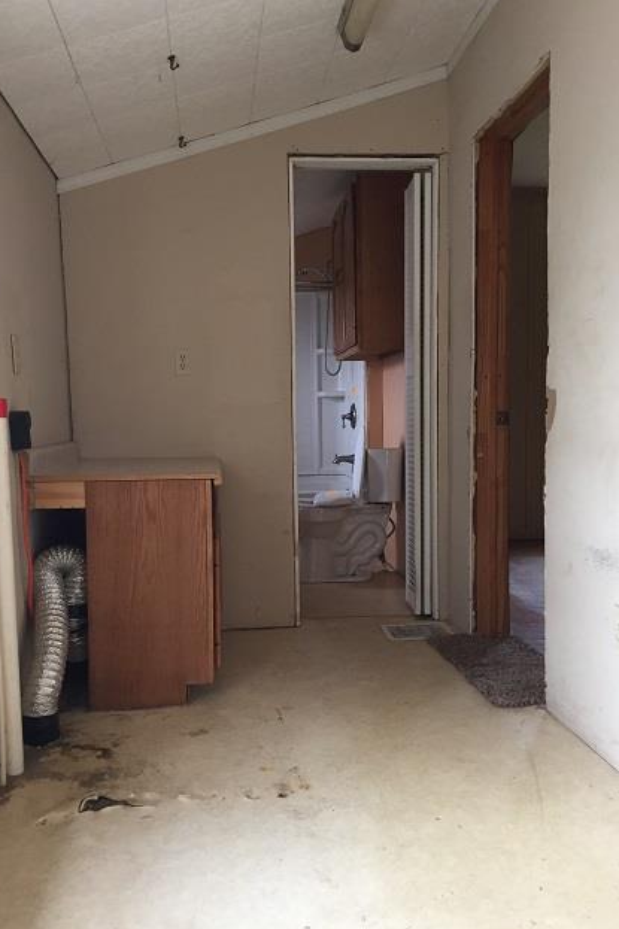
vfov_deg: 60.3
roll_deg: +0.6
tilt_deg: -5.2
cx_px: 310
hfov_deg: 42.3
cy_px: 465
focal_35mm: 31
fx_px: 800
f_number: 2.2
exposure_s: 1/30
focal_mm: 4.15
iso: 80
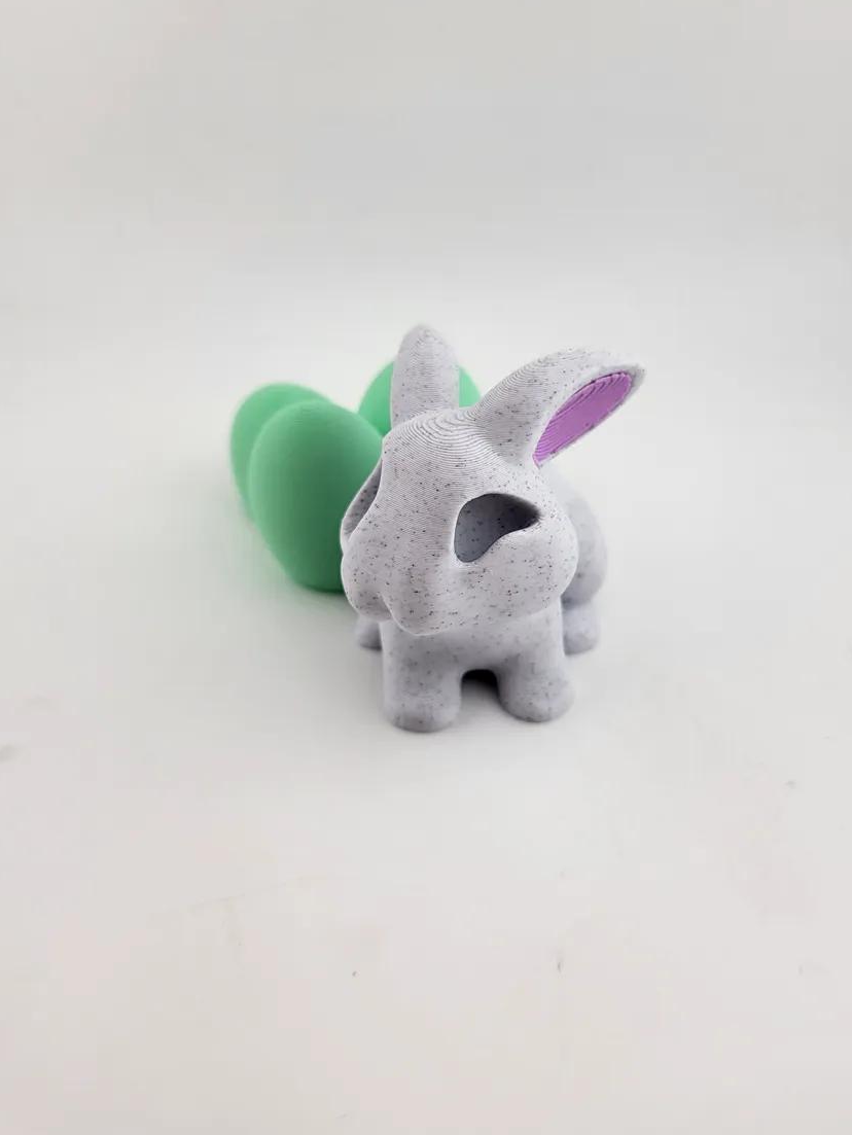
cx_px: 463
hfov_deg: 48.2
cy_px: 512
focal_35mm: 29
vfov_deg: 61.5
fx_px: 951
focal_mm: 5
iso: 40
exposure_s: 1/909
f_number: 1.8
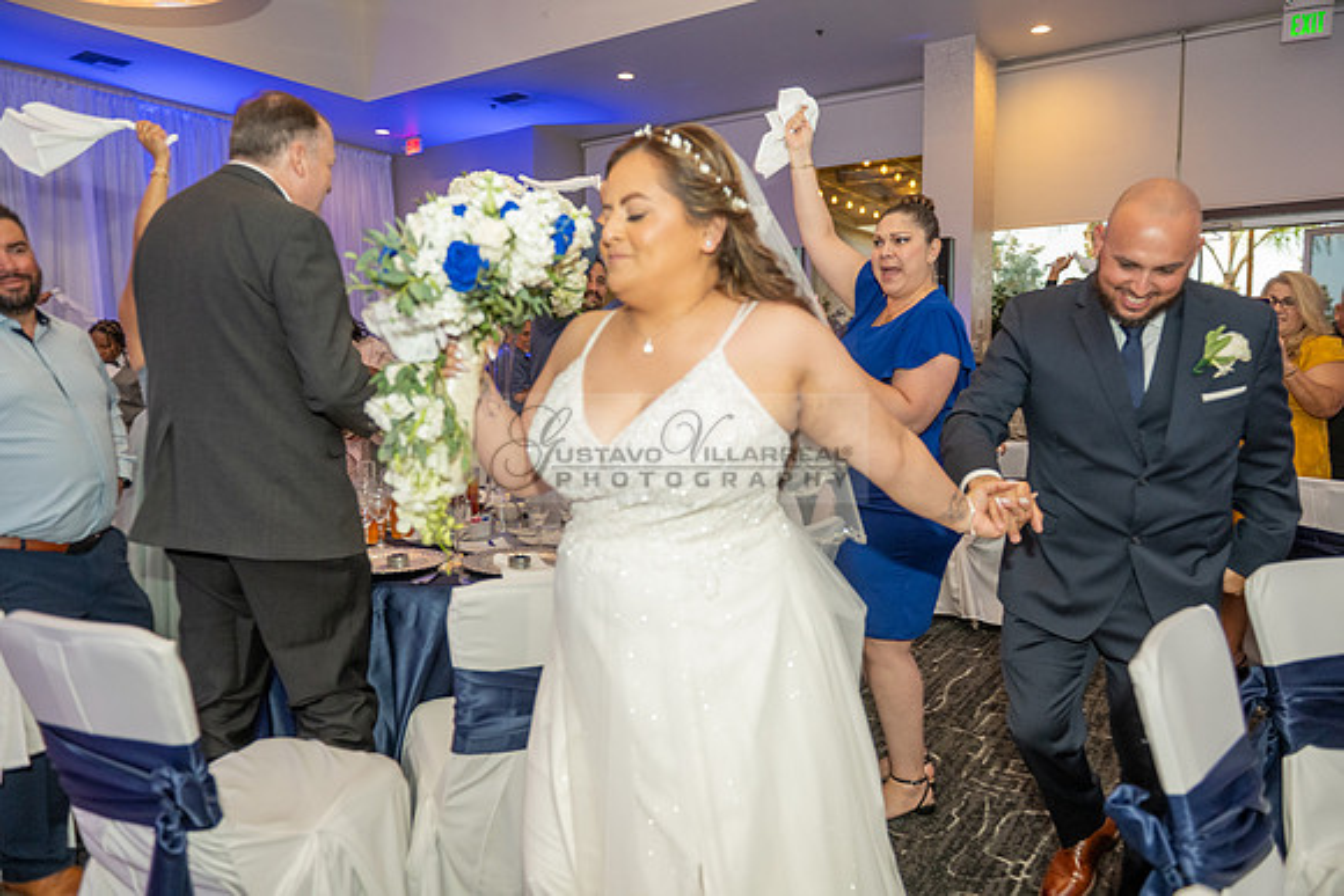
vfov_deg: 53.2
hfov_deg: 73.7
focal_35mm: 24
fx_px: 896
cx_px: 672
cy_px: 448
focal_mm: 24
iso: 1600
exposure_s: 1/160
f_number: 3.5
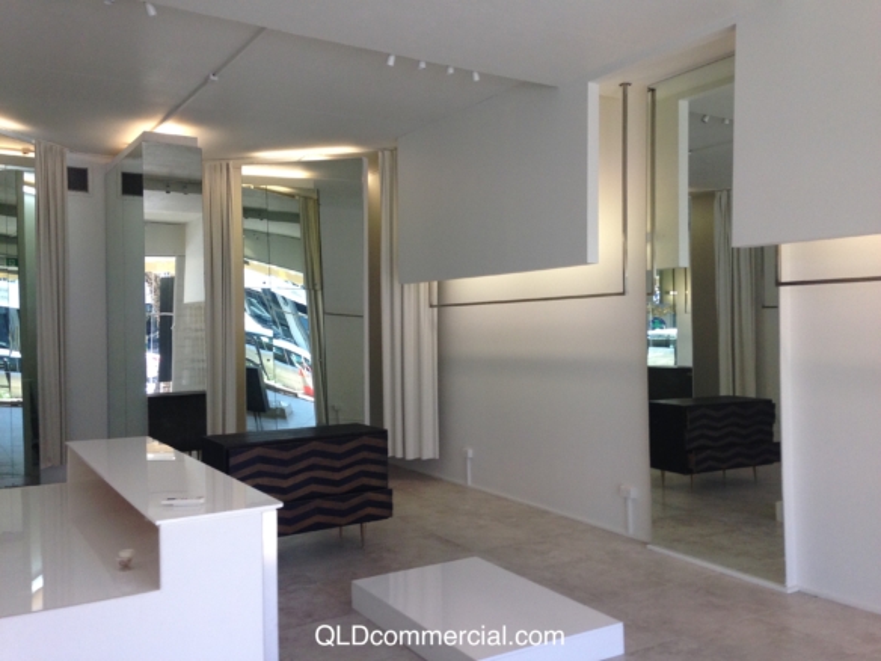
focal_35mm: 33
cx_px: 440
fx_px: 840
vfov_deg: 42.9
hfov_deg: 55.4
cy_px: 330
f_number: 2.4
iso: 100
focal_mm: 4.12
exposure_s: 1/120
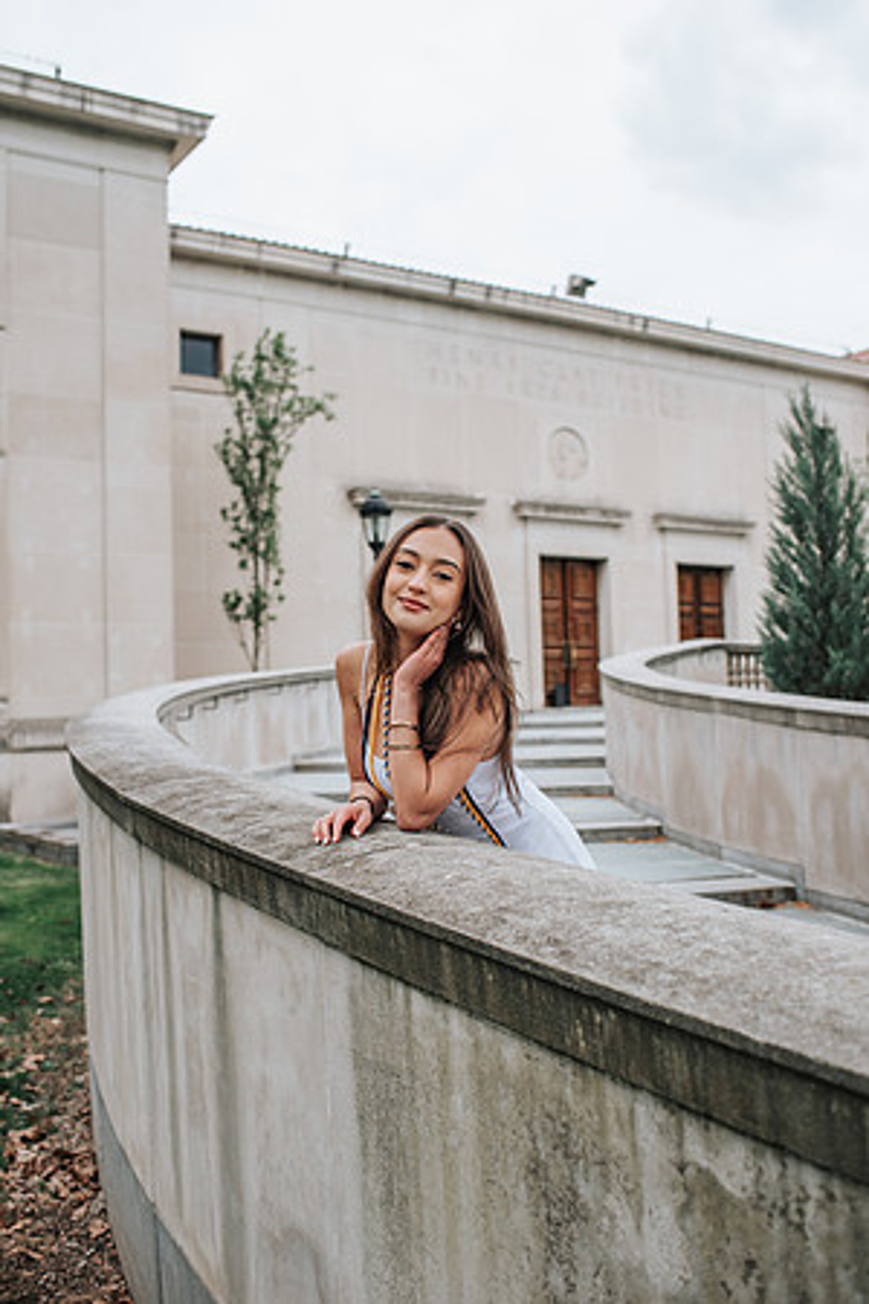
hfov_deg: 37.9
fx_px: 1267
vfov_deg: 54.4
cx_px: 434
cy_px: 652
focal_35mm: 35
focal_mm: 35
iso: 125
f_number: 3.5
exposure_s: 1/500
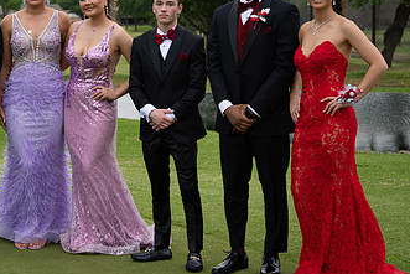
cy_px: 96
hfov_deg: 21.0
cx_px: 49
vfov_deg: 14.4
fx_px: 1082
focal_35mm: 95
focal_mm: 35
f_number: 2.8
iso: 250
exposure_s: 1/640
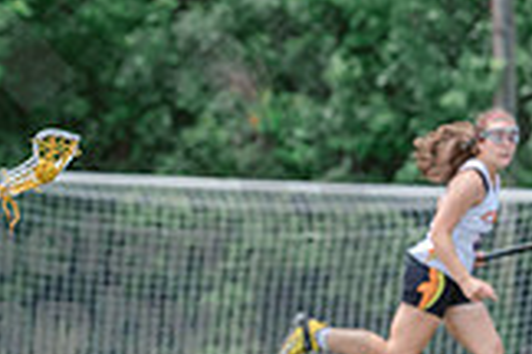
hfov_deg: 2.9
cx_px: -210
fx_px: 10344
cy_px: 280
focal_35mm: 700
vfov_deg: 2.0
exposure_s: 1/1250
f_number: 4.5
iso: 400
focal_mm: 195
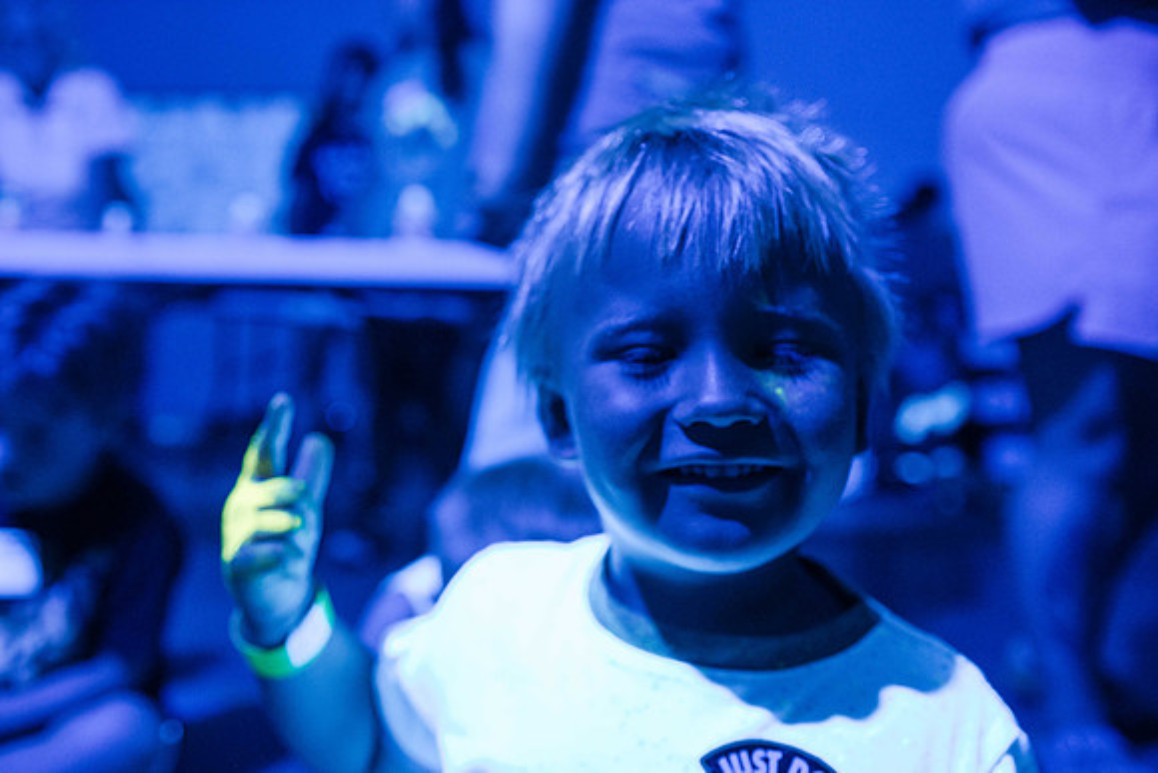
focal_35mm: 37
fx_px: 1187
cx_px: 570
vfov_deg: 36.1
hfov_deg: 52.0
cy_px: 380
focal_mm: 35
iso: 6400
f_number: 3.2
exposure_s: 1/40
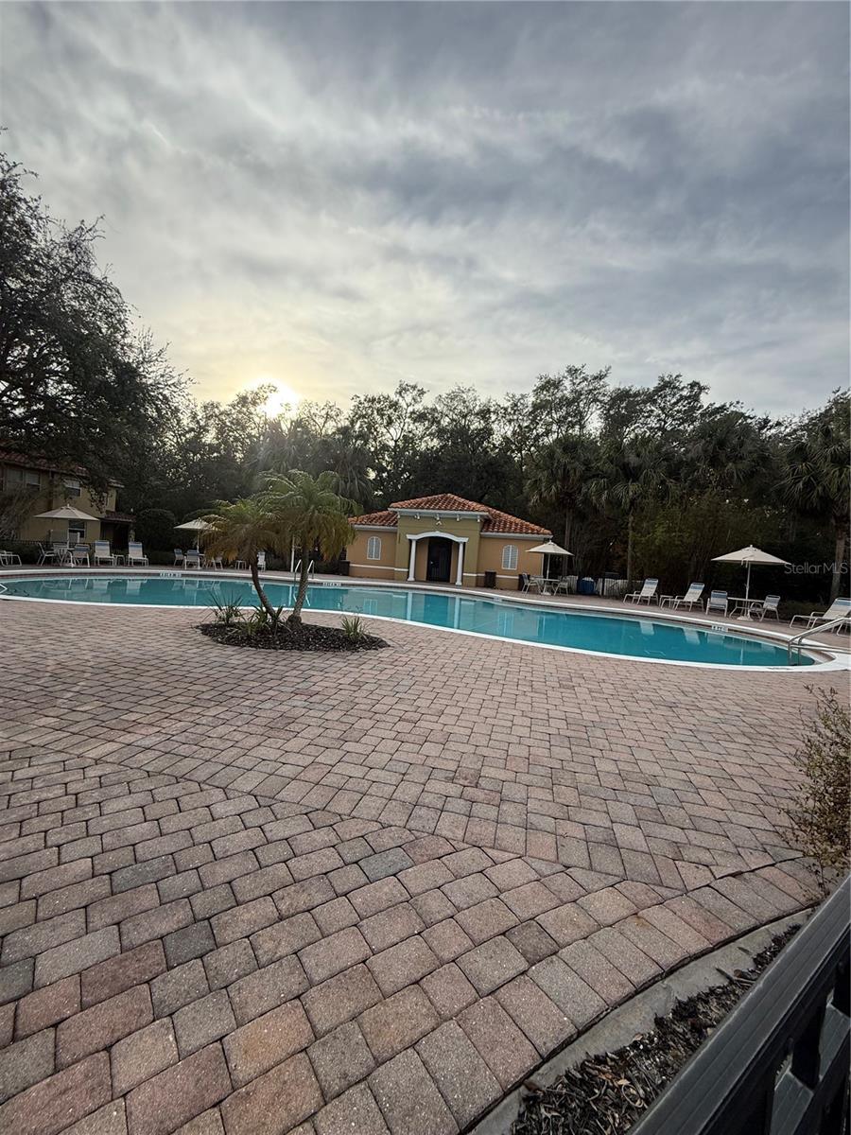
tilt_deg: -0.8
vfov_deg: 102.1
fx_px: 459
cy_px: 568
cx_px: 426
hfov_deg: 85.7
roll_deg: -5.2
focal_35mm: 14
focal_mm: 2.22
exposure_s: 1/1068
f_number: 2.2
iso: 64
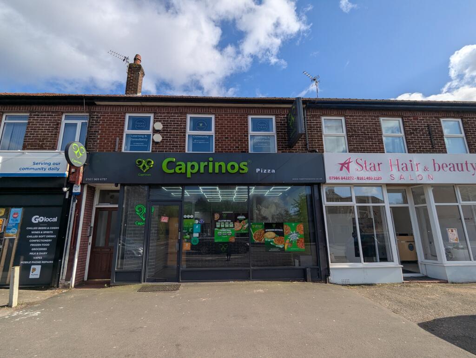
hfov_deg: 94.4
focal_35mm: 16
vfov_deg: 78.2
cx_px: 238
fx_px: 220
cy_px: 179
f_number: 2.2
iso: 48
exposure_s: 1/1789
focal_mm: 2.35
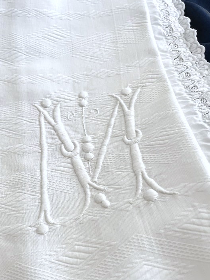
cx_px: 70
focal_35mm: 38
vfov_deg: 48.7
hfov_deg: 37.3
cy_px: 169
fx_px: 308
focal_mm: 4.2
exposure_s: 1/110
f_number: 1.6
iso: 125
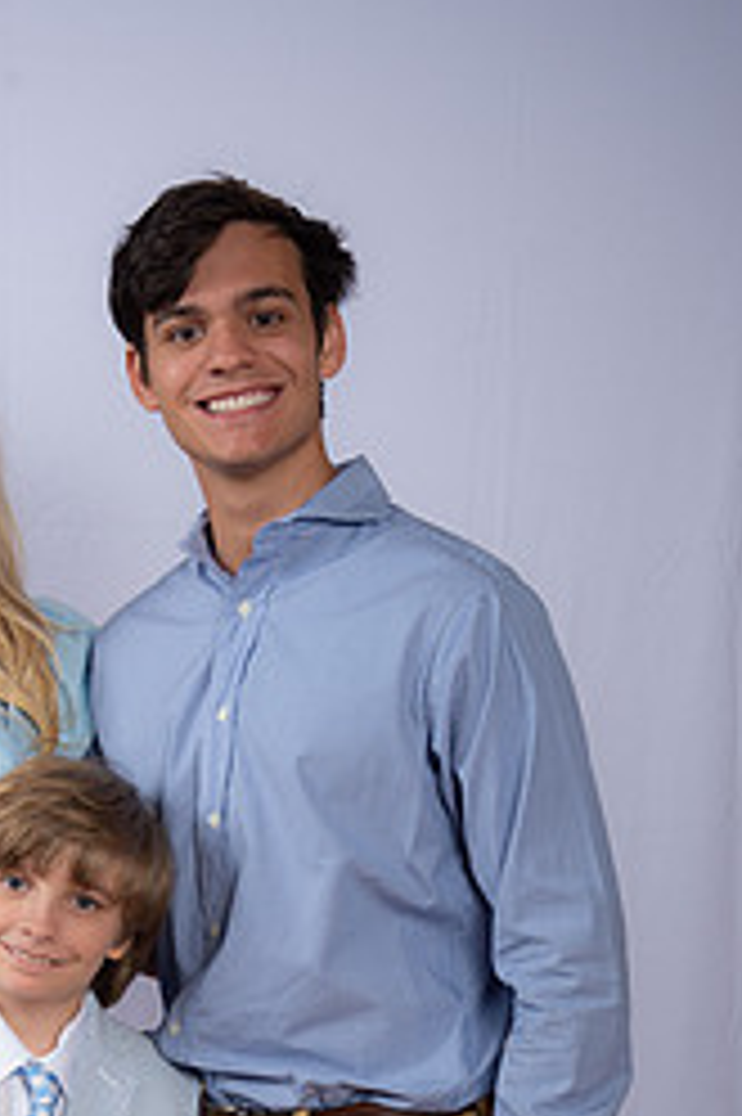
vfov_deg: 23.0
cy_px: 940
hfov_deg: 15.6
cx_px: 128
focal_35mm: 87
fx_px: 2693
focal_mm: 48
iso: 250
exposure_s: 1/160
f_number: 8
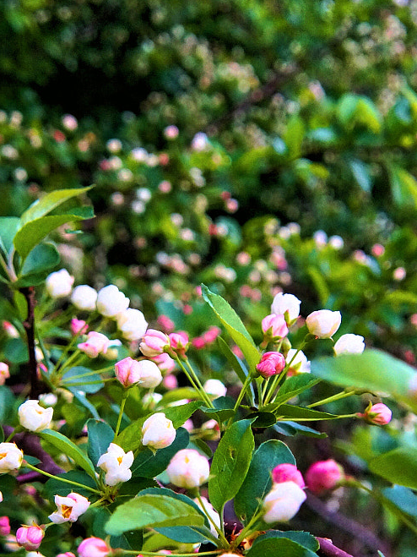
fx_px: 1125
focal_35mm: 70
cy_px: 344
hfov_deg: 21.0
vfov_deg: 27.7
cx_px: 205
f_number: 4
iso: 1250
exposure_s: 1/160
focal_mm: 20
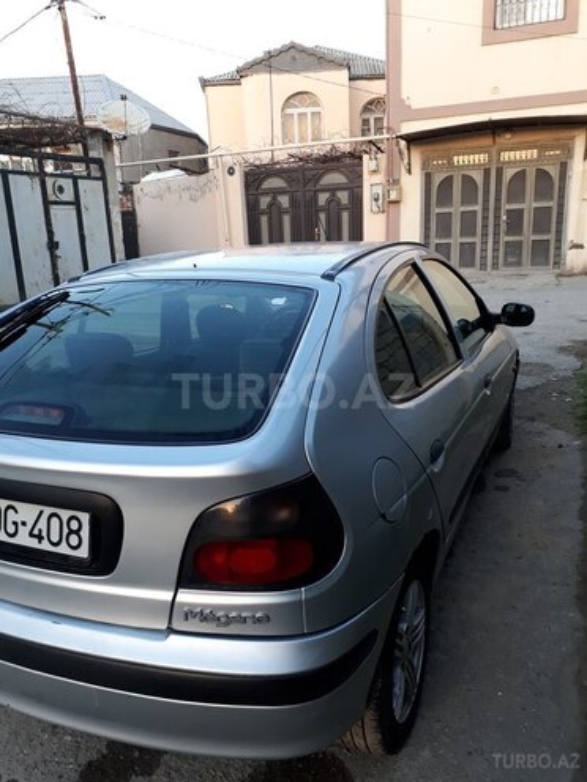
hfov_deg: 51.4
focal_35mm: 27
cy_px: 391
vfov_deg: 65.3
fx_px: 610
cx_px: 294
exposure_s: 1/50
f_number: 1.9
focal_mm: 3.6
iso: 50
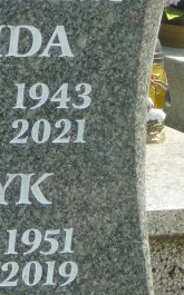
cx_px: -110
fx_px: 1794
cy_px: 126
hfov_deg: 5.8
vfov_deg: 9.4
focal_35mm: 223
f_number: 3.8
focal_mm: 13
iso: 80
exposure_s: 1/400
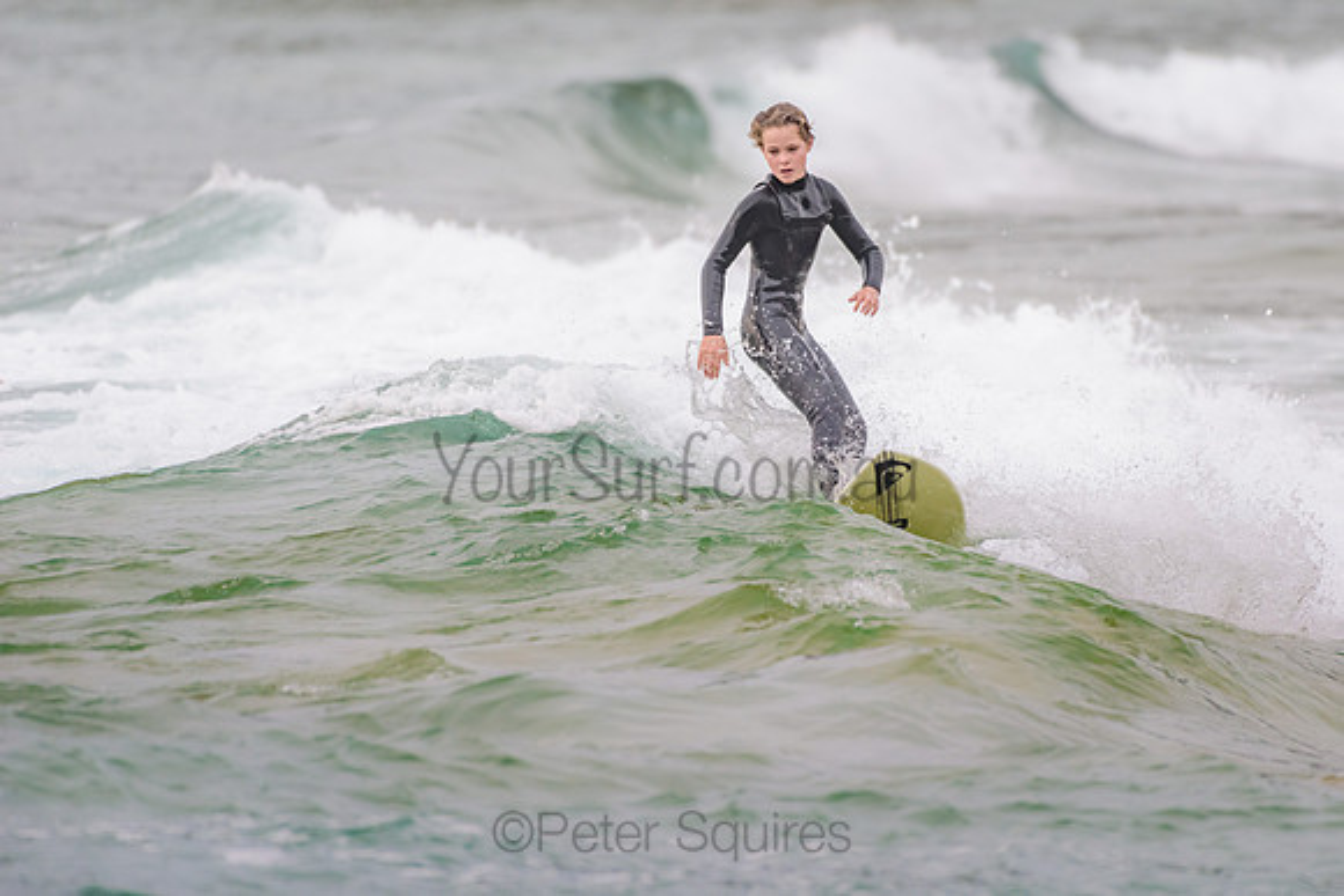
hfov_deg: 3.4
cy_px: 412
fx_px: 22888
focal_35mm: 613
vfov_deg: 2.2
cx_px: 824
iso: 360
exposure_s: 1/800
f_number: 5.6
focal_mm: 500
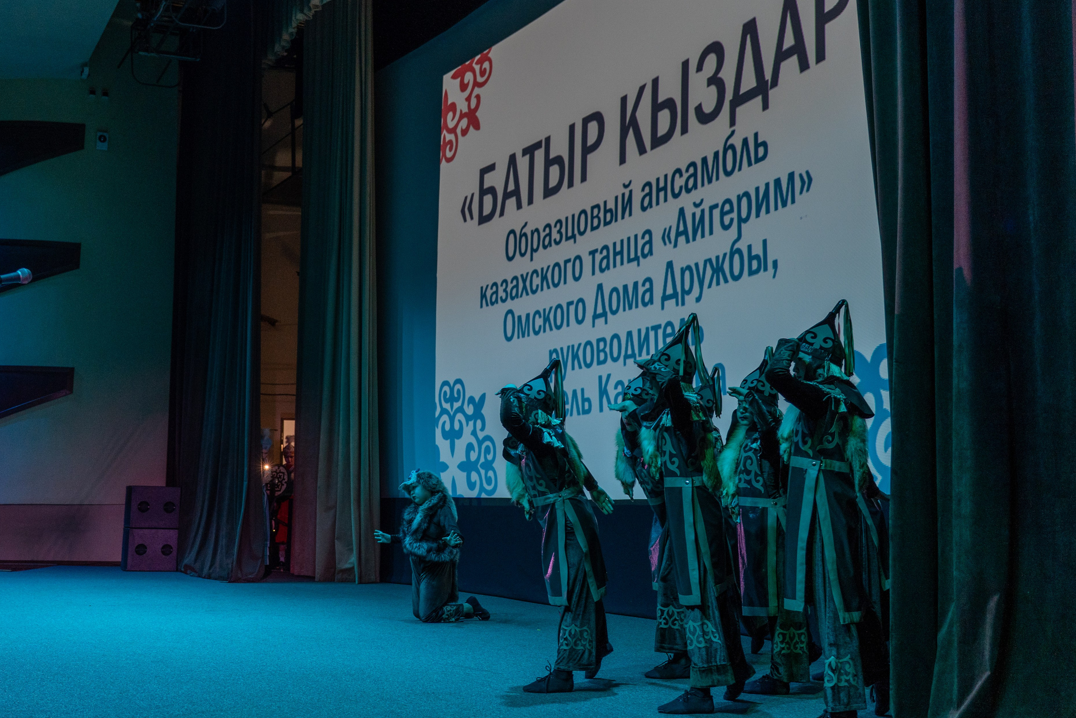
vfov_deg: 35.1
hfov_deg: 50.5
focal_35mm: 38
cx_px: 446
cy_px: 338
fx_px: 1136
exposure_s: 1/160
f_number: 3.5
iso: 1600
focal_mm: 30
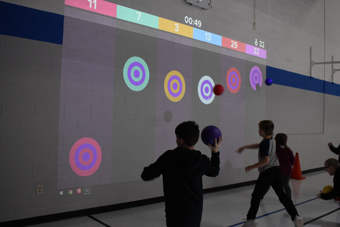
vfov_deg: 40.0
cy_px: 114
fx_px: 312
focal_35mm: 33
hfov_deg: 57.2
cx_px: 170
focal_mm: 22
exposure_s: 1/100
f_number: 5
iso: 1600
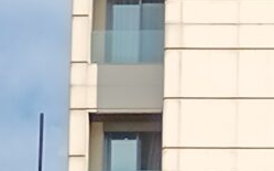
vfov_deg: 2.9
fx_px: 3319
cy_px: 493
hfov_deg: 4.7
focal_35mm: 445
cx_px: 319
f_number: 1.9
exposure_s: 1/1082
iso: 101
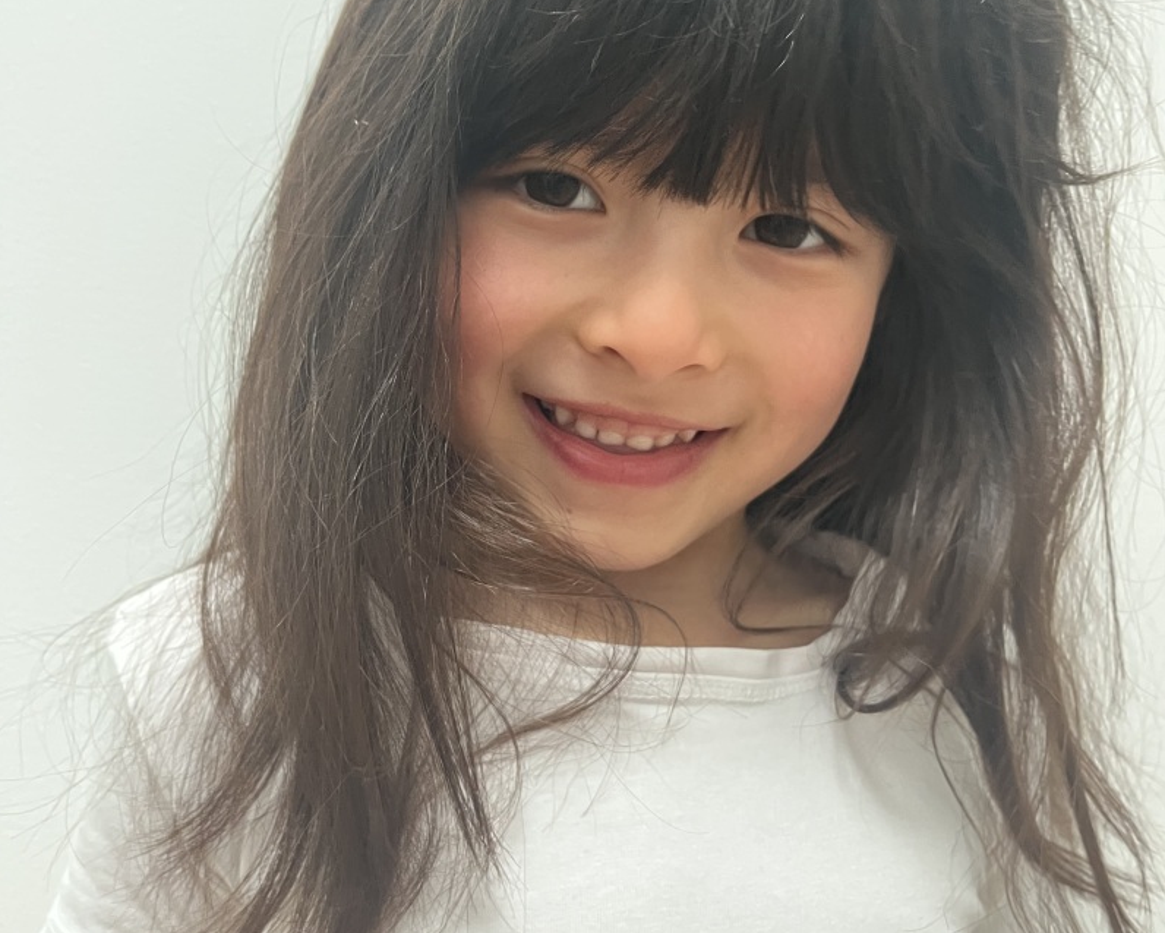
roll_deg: +2.1
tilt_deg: -1.0
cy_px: 443
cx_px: 581
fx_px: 1172
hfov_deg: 52.8
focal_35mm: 34
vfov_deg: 43.4
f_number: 1.6
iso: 320
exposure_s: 1/60
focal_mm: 5.1
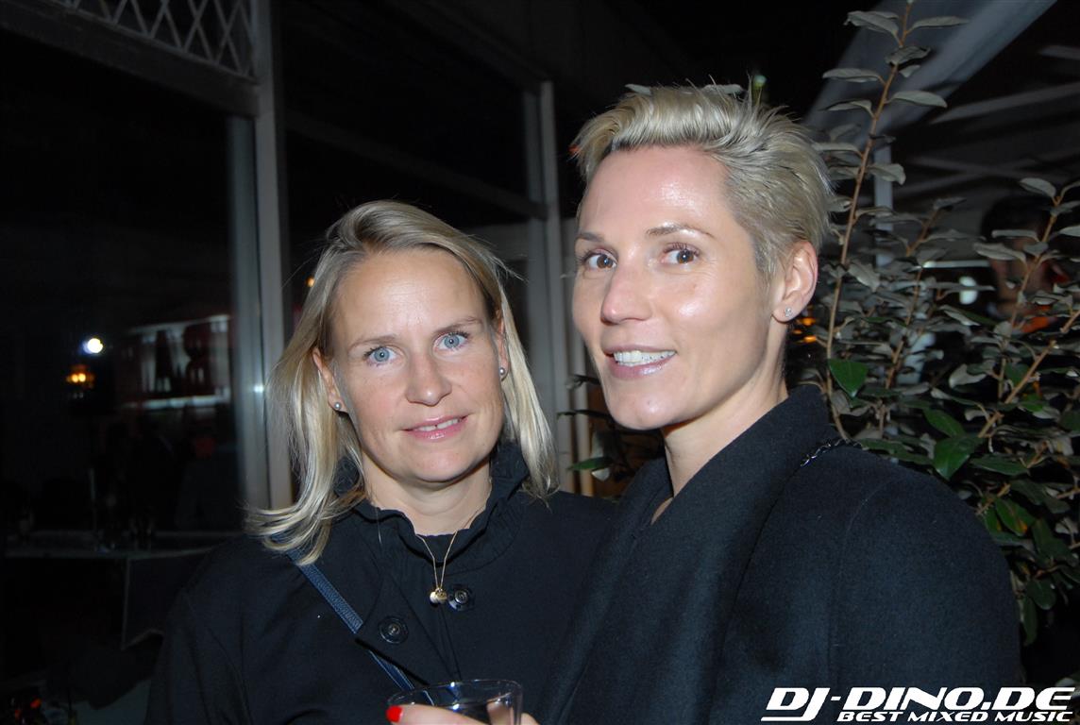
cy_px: 362
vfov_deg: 31.0
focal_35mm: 44
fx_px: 1308
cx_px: 540
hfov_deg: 44.9
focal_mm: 29
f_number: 5.6
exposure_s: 1/20
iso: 400
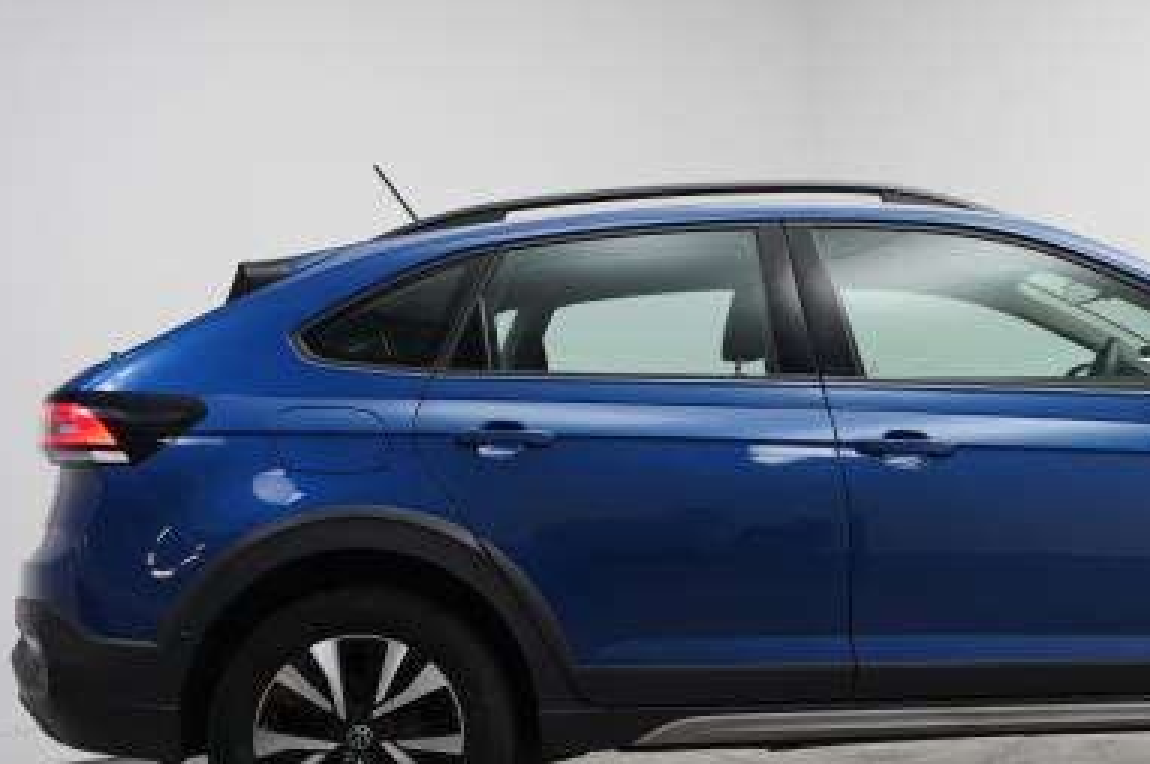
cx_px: 927
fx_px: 2506
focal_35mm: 79
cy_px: 490
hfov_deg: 25.4
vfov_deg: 17.3
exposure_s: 1/160
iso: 1600
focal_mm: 46.9
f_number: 4
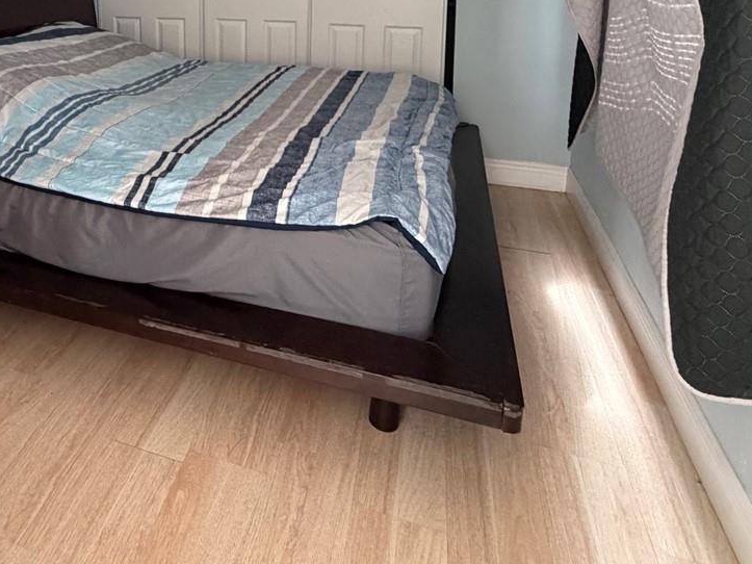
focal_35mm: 31
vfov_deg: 40.7
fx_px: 673
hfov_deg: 54.1
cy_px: 23
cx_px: 144
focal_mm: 2.22
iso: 500
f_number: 2.2
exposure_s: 1/60
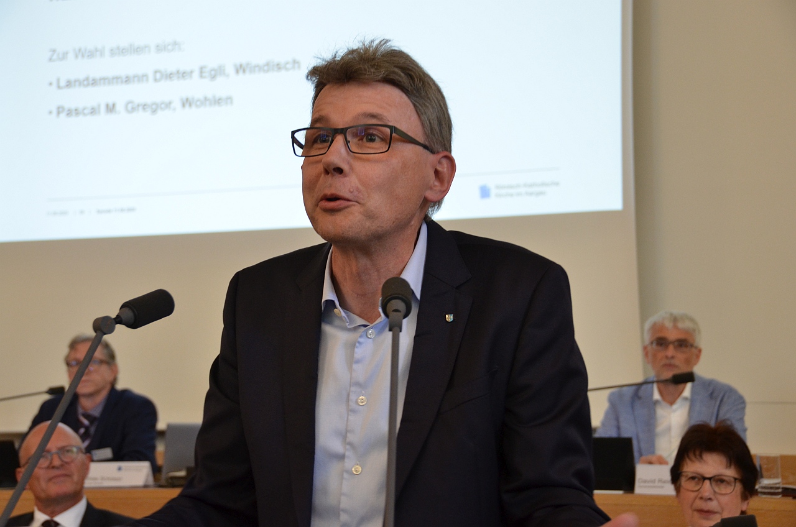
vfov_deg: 21.5
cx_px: 398
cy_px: 264
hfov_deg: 32.0
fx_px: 1390
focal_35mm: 63
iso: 800
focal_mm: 42
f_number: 4.5
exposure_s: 1/50
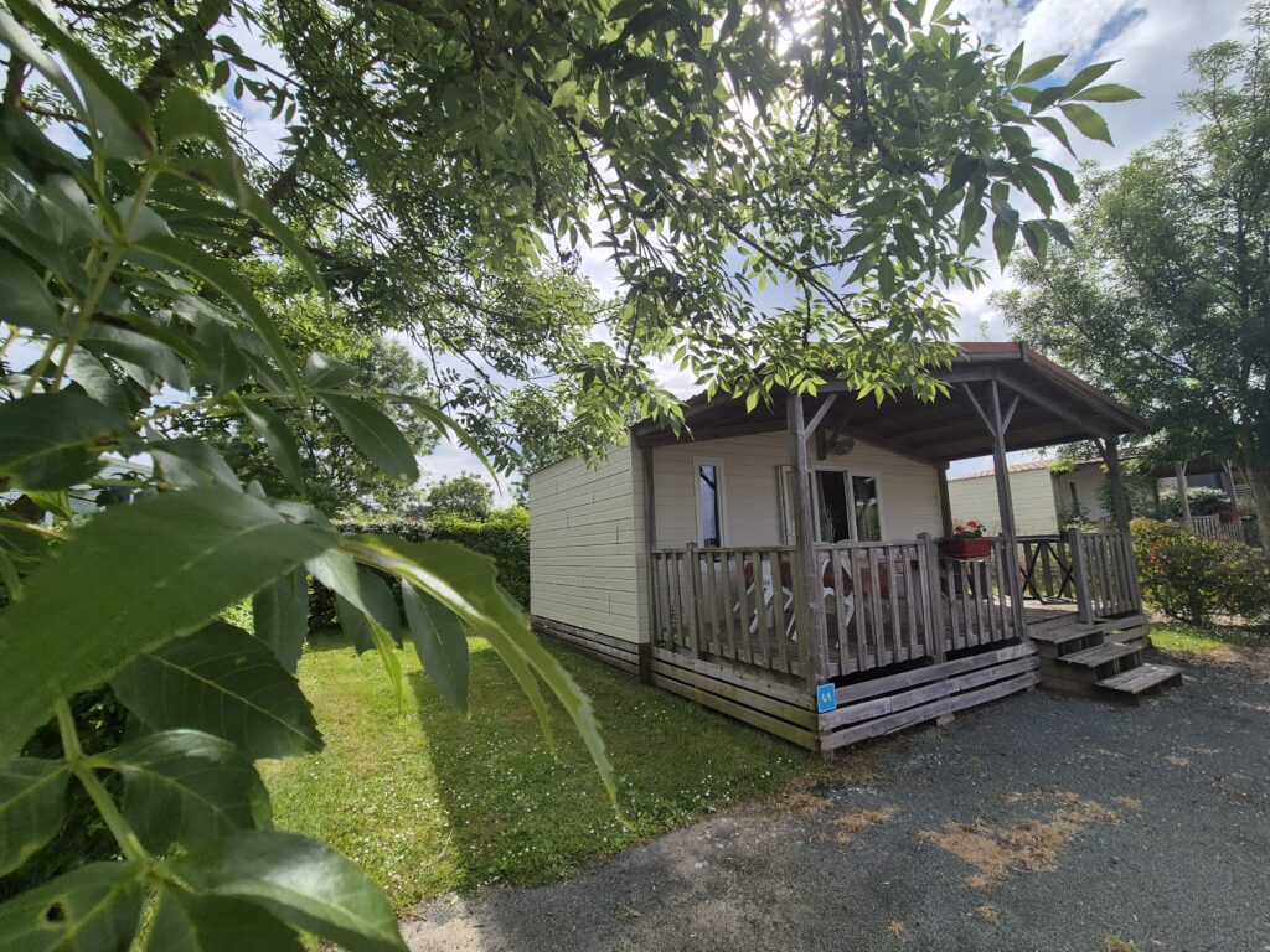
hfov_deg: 106.2
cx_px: 635
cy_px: 476
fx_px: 477
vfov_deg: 89.9
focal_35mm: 13
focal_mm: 2.2
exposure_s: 1/3256
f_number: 2.2
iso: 50
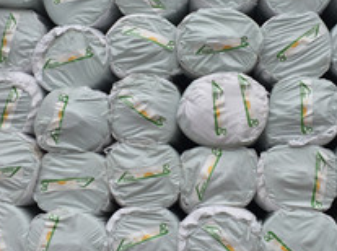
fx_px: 544
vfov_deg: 26.0
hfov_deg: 34.4
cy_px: 122
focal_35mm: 56
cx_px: 186
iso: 32
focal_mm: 4.15
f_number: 2.2
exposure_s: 1/1412
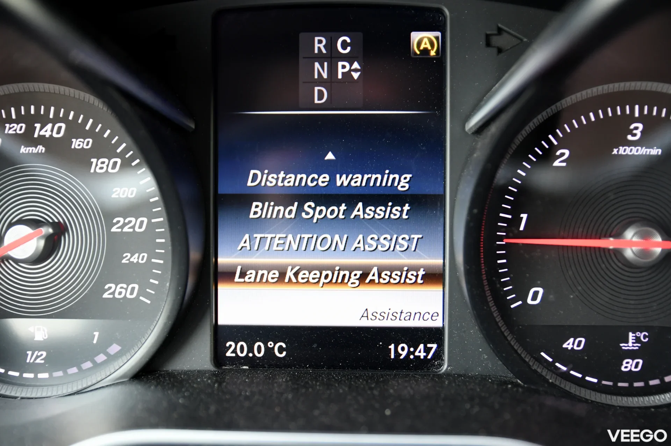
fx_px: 727
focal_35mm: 39
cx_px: 336
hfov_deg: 49.6
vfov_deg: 34.2
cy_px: 223
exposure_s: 1/100
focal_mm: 26
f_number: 2.8
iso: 1000
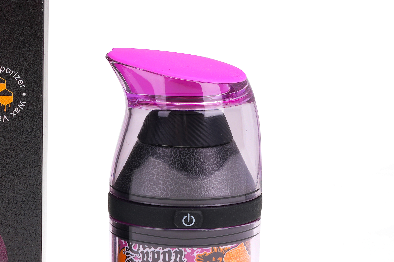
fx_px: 3206
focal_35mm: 293
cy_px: 208
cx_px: 38
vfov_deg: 4.7
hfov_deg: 7.0
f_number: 14
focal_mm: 105
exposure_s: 1/160
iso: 125
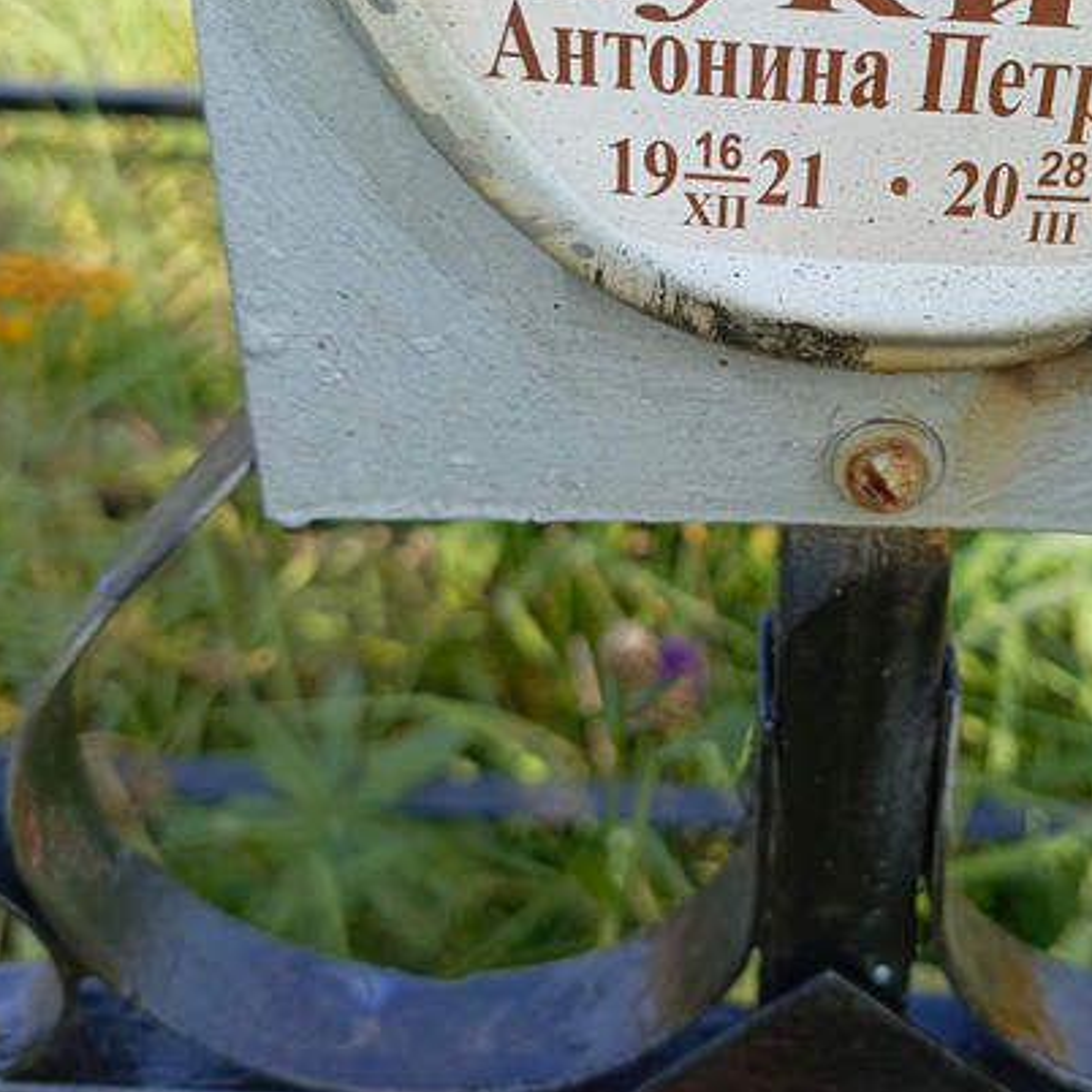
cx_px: 815
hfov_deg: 37.4
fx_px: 1570
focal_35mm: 44
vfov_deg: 37.7
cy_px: 321
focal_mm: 4.76
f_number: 1.69
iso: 110
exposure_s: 1/288
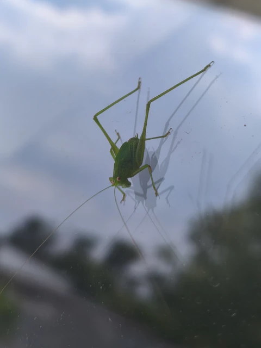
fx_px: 503
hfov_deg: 29.1
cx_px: 130
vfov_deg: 38.2
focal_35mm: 50
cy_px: 174
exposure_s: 1/820
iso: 80
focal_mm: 5.35
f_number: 1.7
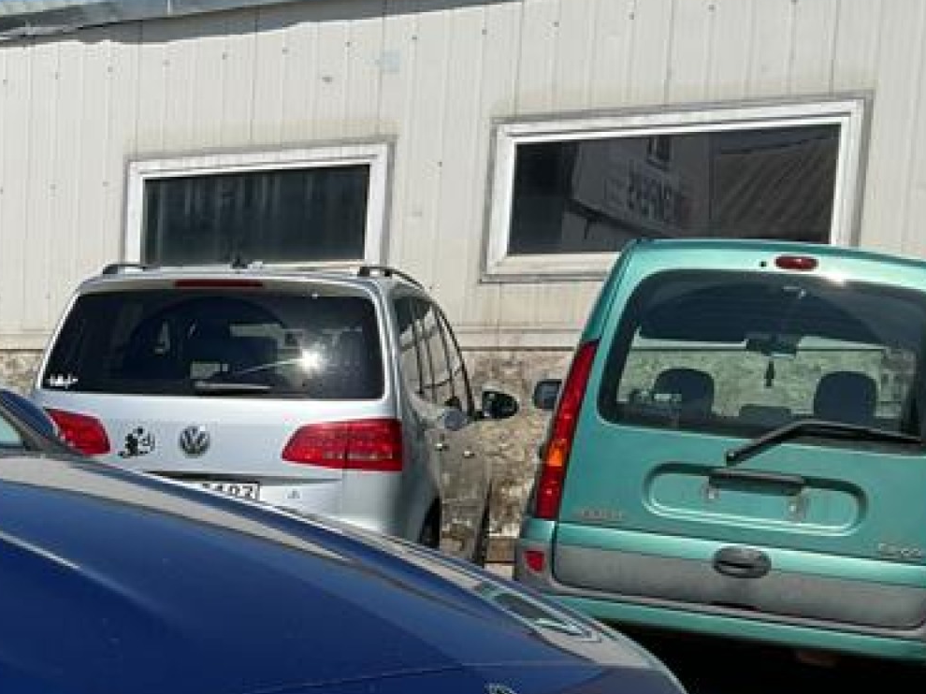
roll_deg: -3.1
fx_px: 2140
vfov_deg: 17.7
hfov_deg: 22.7
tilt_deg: -9.5
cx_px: -157
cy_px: 798
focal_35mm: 80
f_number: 1.8
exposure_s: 1/2141
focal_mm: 3
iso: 16
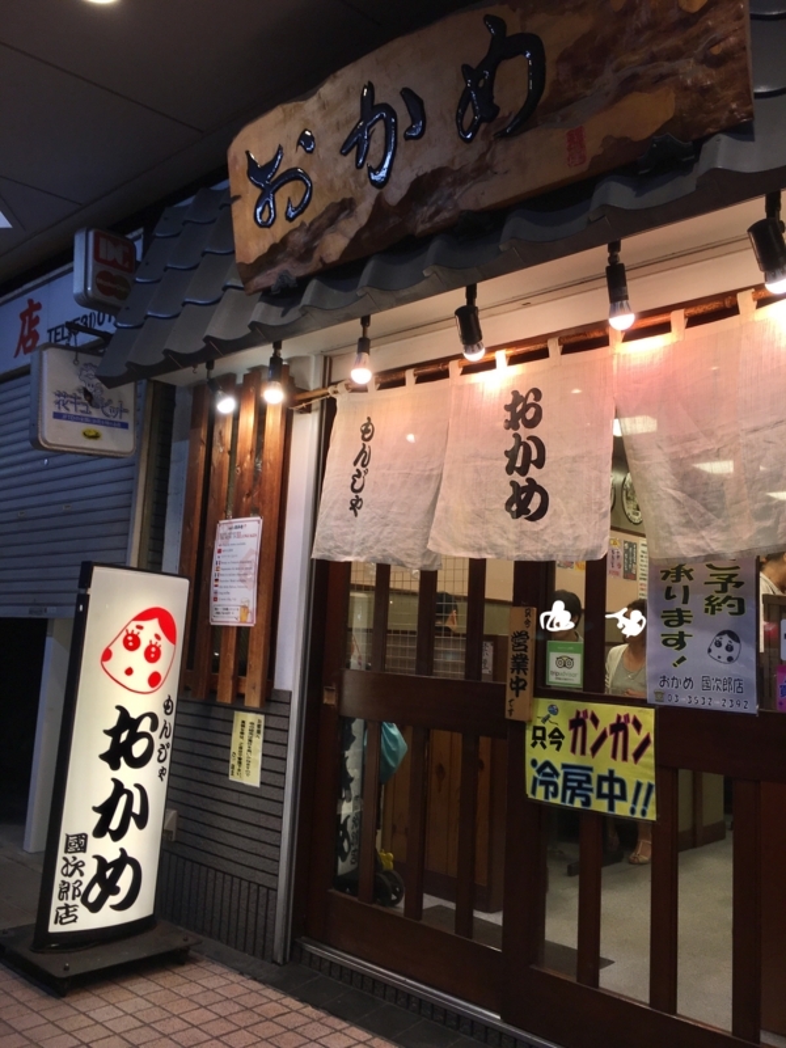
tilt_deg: +7.5
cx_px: 393
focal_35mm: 29
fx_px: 878
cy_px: 524
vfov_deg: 61.7
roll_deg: -3.0
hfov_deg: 48.2
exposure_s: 1/60
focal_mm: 4.15
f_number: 2.2
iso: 25
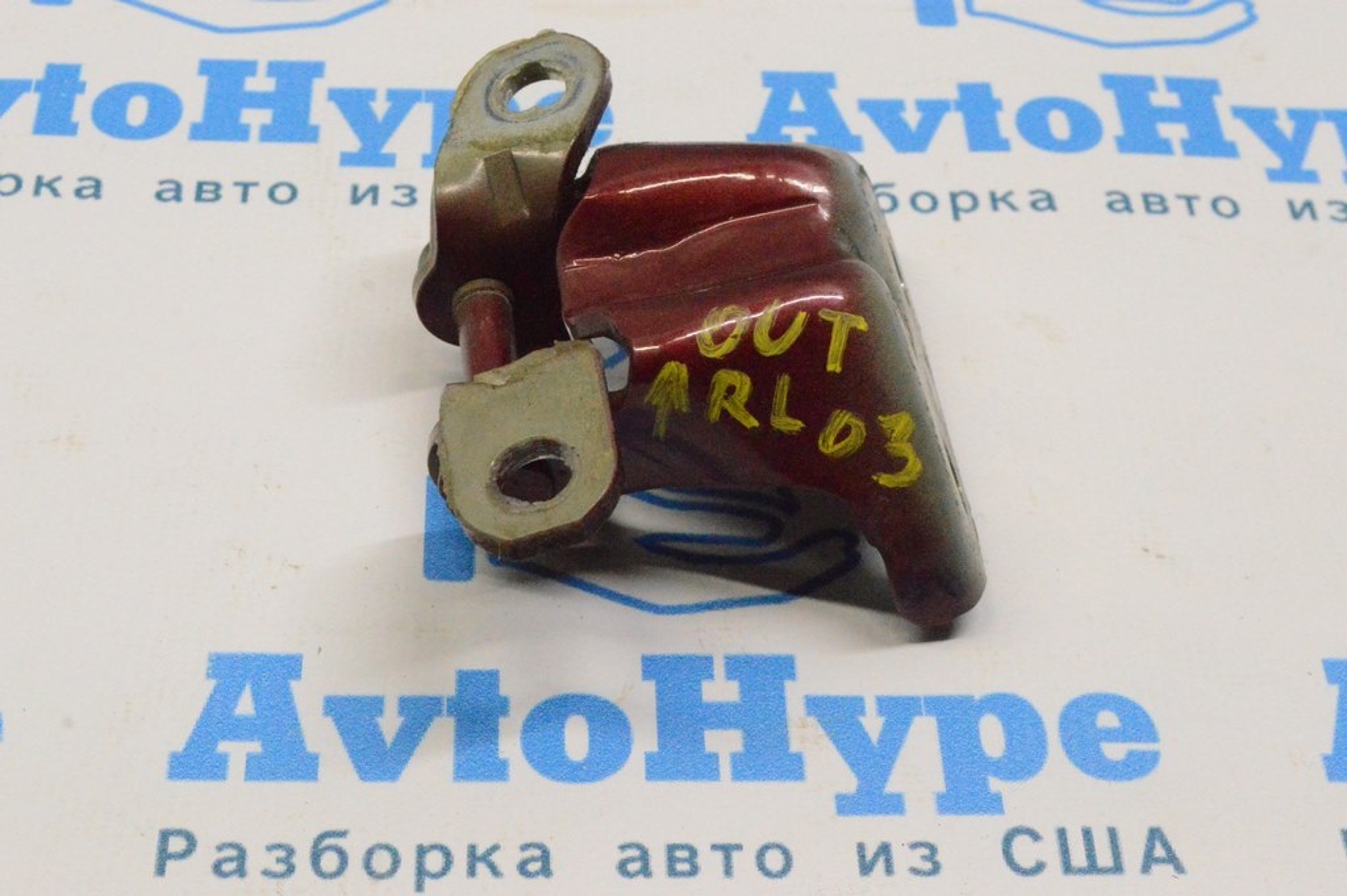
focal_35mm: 72
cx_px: 674
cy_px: 448
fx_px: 2692
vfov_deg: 18.9
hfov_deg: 28.1
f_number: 16
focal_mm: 48
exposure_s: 1/200
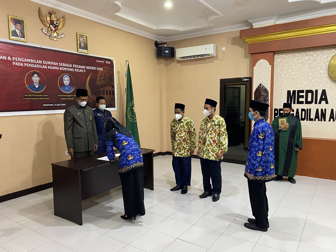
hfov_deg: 67.3
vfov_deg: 53.1
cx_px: 168
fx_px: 252
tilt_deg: -4.6
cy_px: 126
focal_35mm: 26
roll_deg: +0.7
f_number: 1.8
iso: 200
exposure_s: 1/50
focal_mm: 4.25
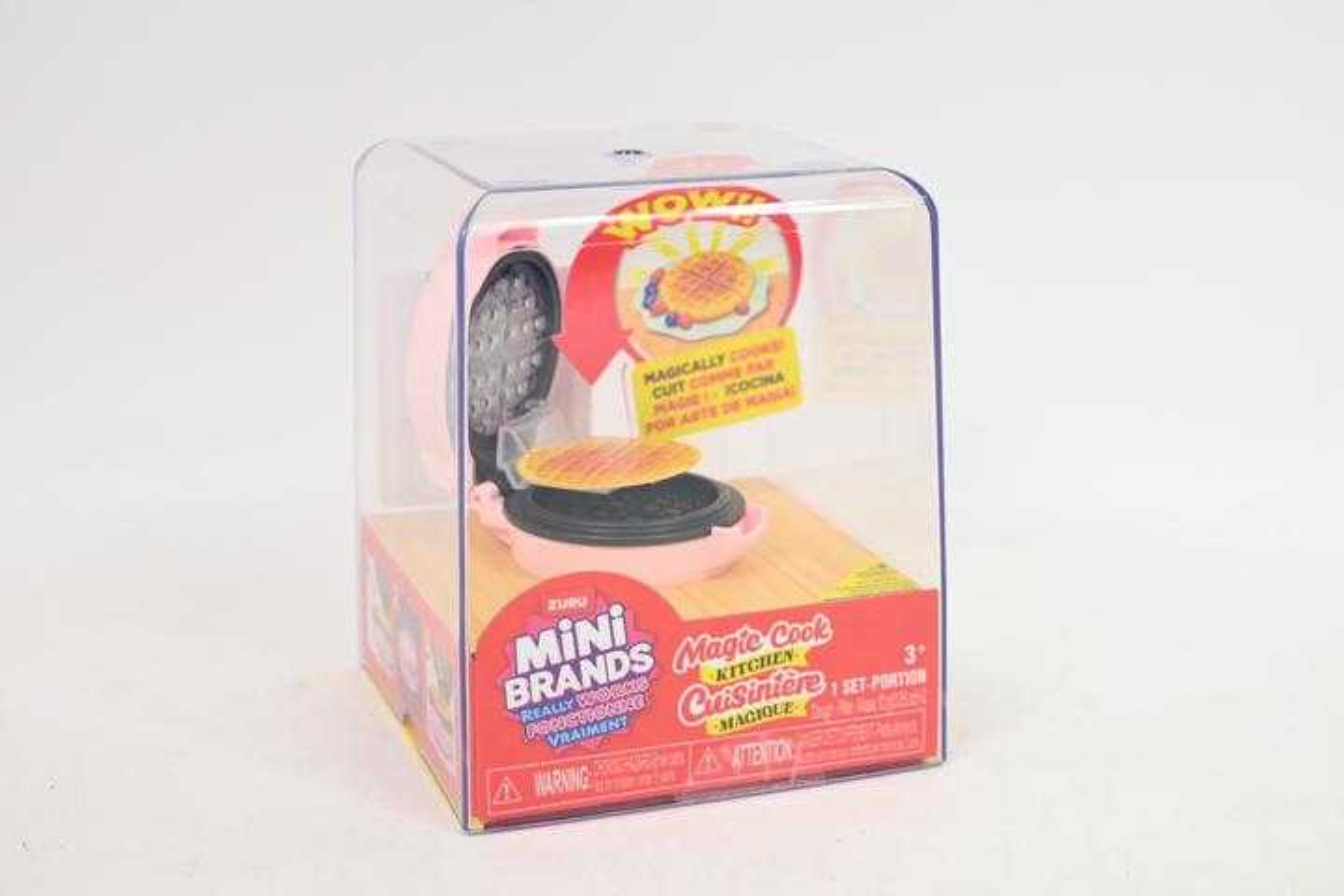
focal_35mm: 57
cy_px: 448
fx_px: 2128
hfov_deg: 35.1
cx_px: 672
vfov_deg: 23.8
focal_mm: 38
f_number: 5.6
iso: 560
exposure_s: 1/125
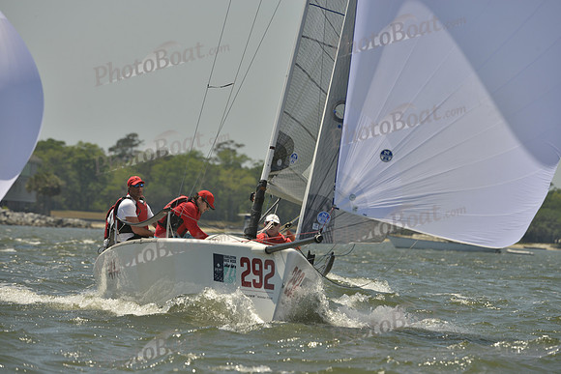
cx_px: 280
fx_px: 5611
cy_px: 187
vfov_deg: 3.8
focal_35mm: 360
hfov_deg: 5.7
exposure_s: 1/1250
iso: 280
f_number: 10
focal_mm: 360
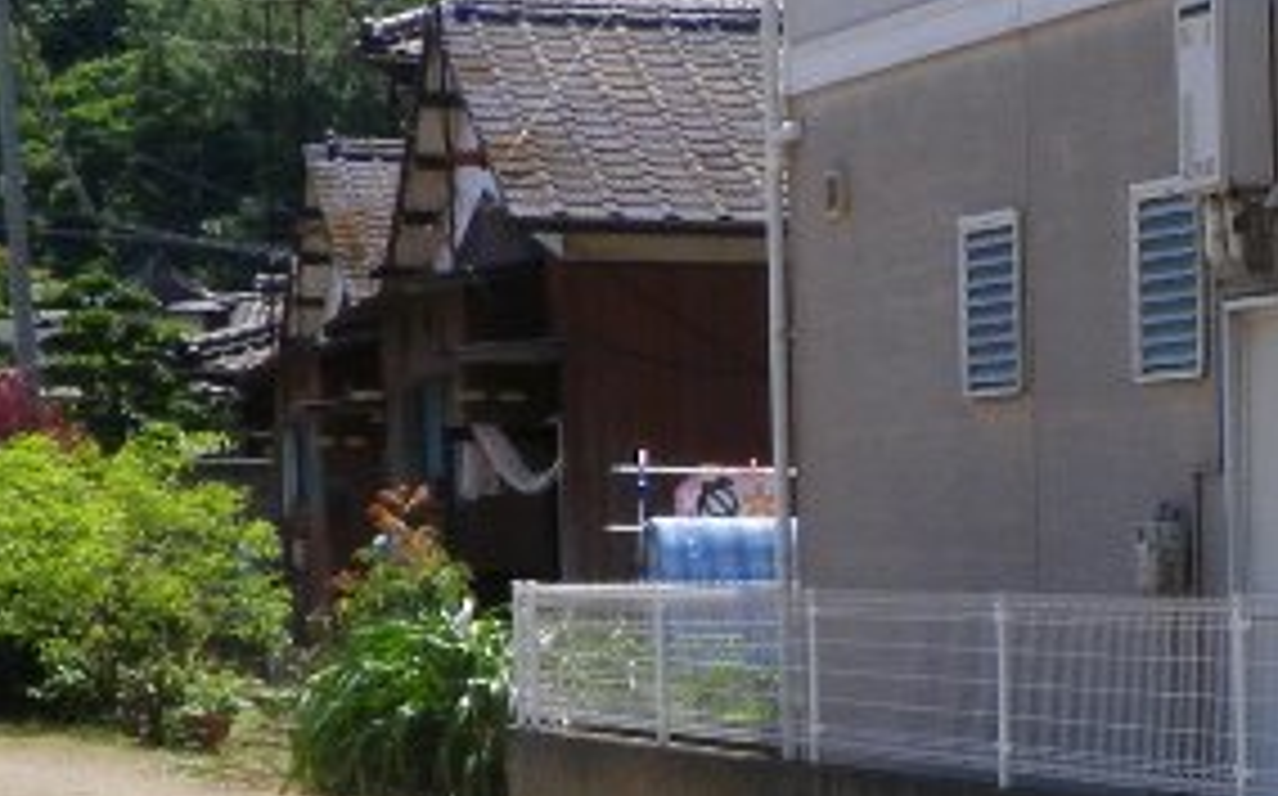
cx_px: 1791
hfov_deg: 14.7
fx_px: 4663
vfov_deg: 9.6
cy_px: 998
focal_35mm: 134
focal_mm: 6.2
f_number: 6.3
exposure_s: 1/200
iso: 64
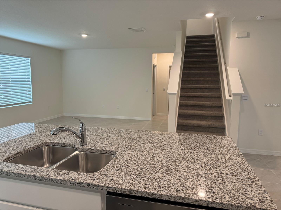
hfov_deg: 71.6
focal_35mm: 24
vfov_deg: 56.8
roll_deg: -0.5
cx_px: 140
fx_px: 195
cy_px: 105
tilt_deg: -8.1
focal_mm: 6.86
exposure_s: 1/120
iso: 200
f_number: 1.78
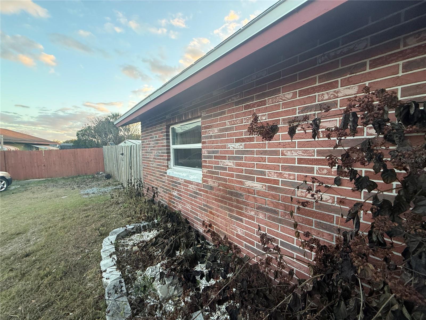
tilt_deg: -2.4
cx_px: 213
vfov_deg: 85.7
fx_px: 172
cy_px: 160
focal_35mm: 14
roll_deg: +0.4
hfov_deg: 102.1
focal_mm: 2.22
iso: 160
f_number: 2.2
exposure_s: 1/99
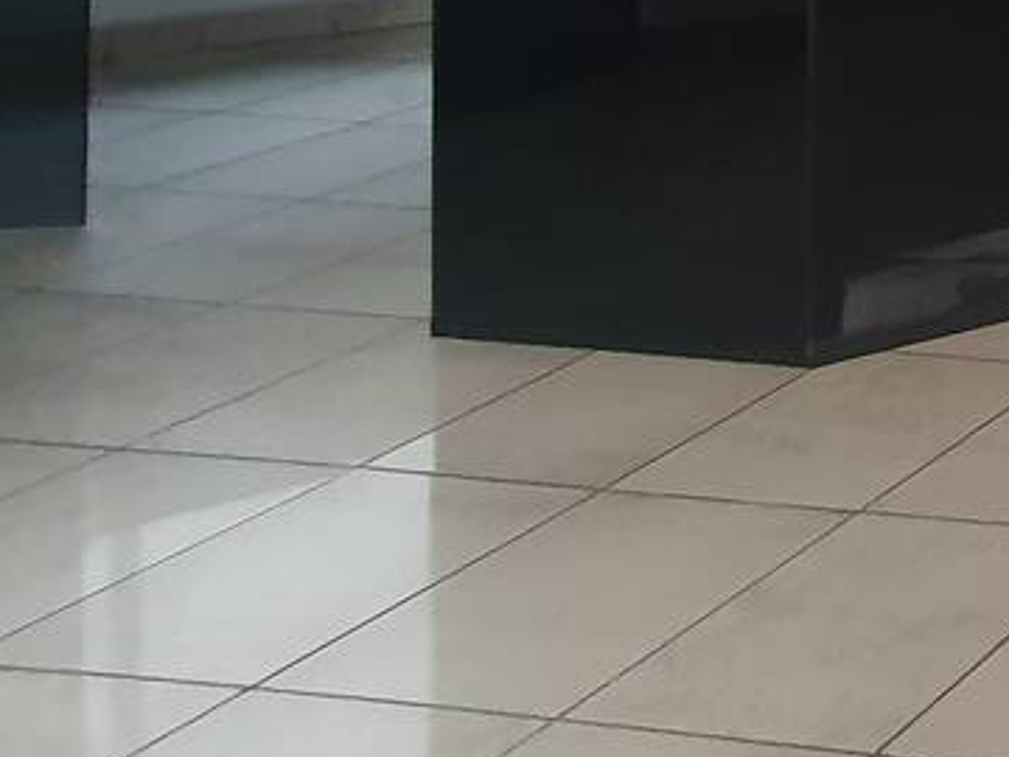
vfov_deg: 22.0
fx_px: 1516
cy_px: -451
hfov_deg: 19.5
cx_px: 2010
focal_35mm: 52
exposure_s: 1/60
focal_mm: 1.8
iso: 320
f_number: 2.2
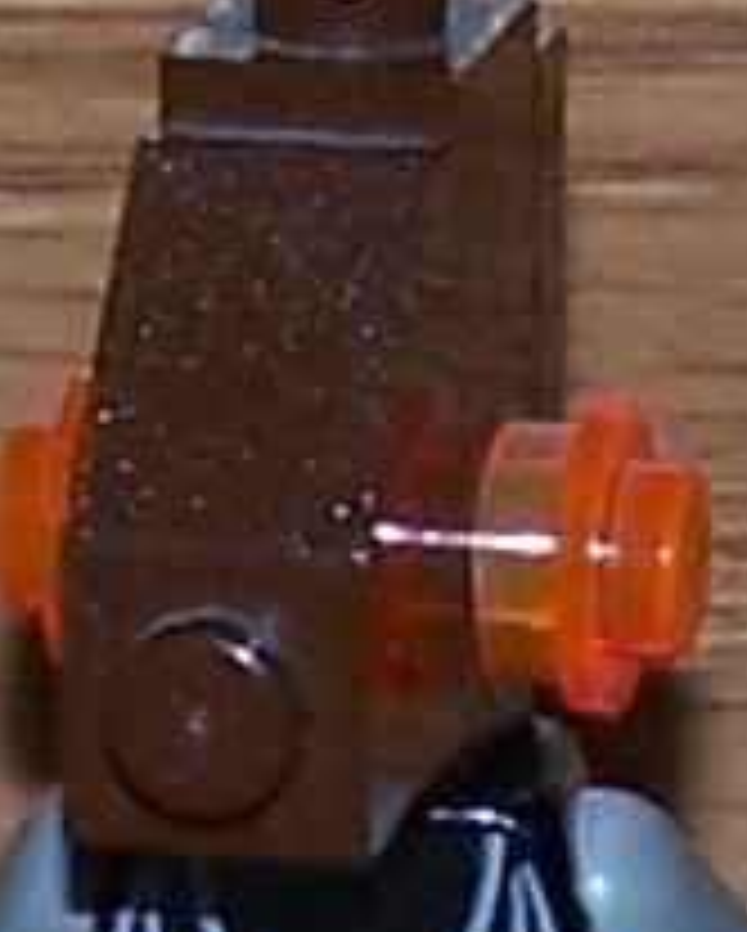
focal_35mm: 98
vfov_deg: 19.0
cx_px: 338
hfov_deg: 15.7
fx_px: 2704
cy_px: 934
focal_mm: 6.3
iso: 80
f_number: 2.8
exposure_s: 1/500
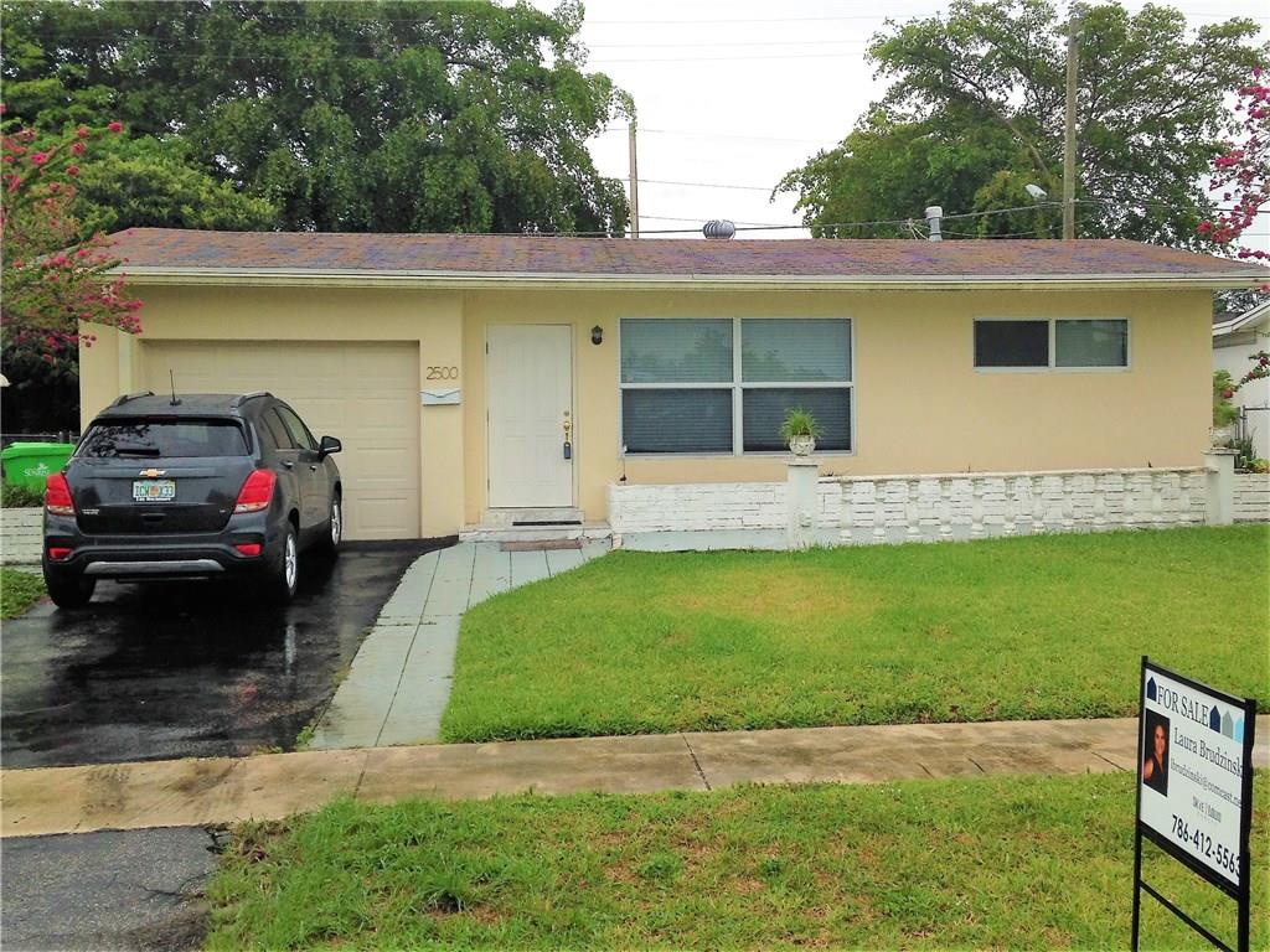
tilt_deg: -2.4
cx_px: 635
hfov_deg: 55.4
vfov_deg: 42.9
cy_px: 476
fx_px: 1211
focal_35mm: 33
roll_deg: +1.4
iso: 64
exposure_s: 1/723
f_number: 2.4
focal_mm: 4.12
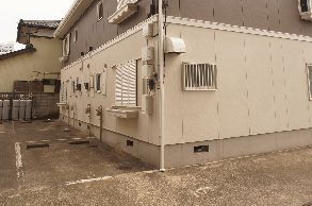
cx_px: 165
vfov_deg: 31.8
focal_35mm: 41
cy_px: 47
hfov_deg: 47.5
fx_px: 355
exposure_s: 1/100
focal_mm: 16
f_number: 8
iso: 100
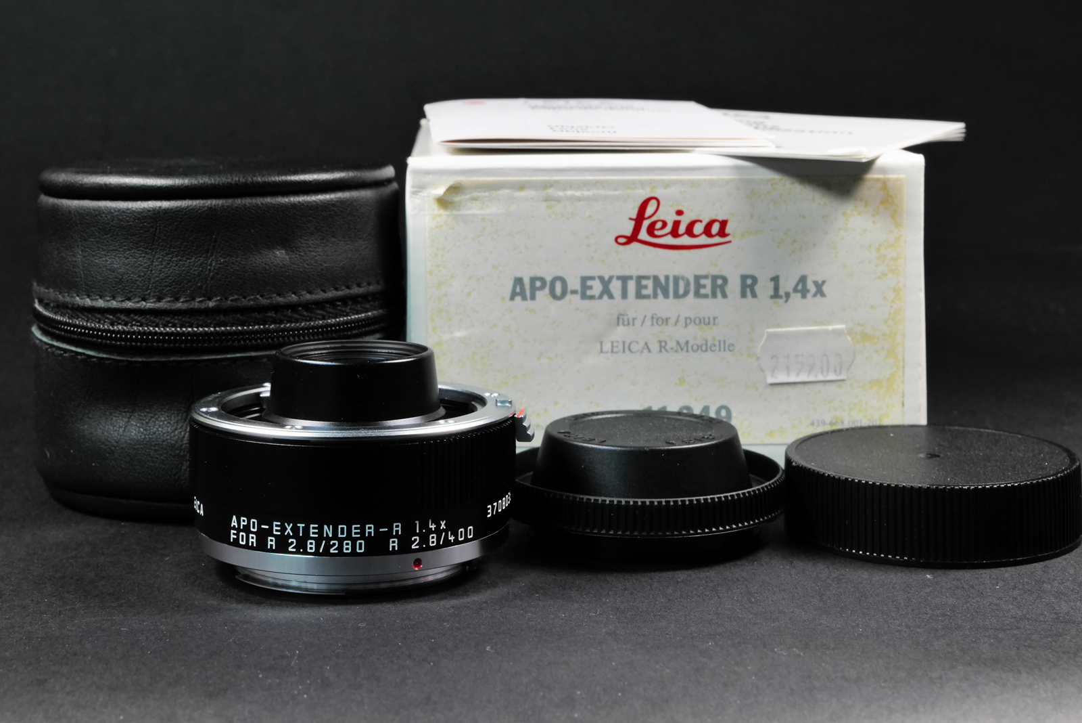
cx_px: 541
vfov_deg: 23.8
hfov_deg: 35.0
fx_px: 1714
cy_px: 362
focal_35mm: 57
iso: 800
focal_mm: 57
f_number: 22
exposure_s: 1/2.5
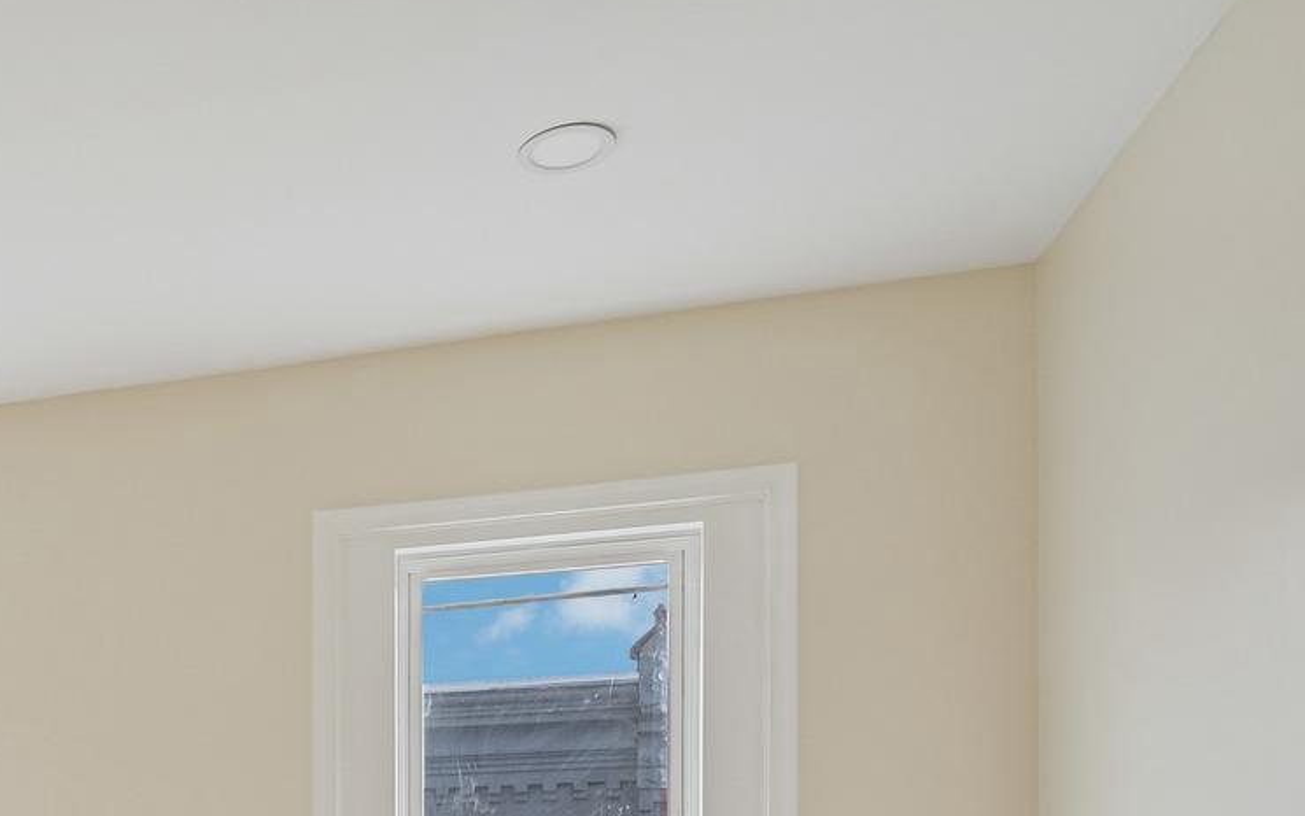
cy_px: 974
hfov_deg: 40.9
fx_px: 1494
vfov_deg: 27.1
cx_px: -12
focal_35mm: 42
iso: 100
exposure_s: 1/25
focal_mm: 15
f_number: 8
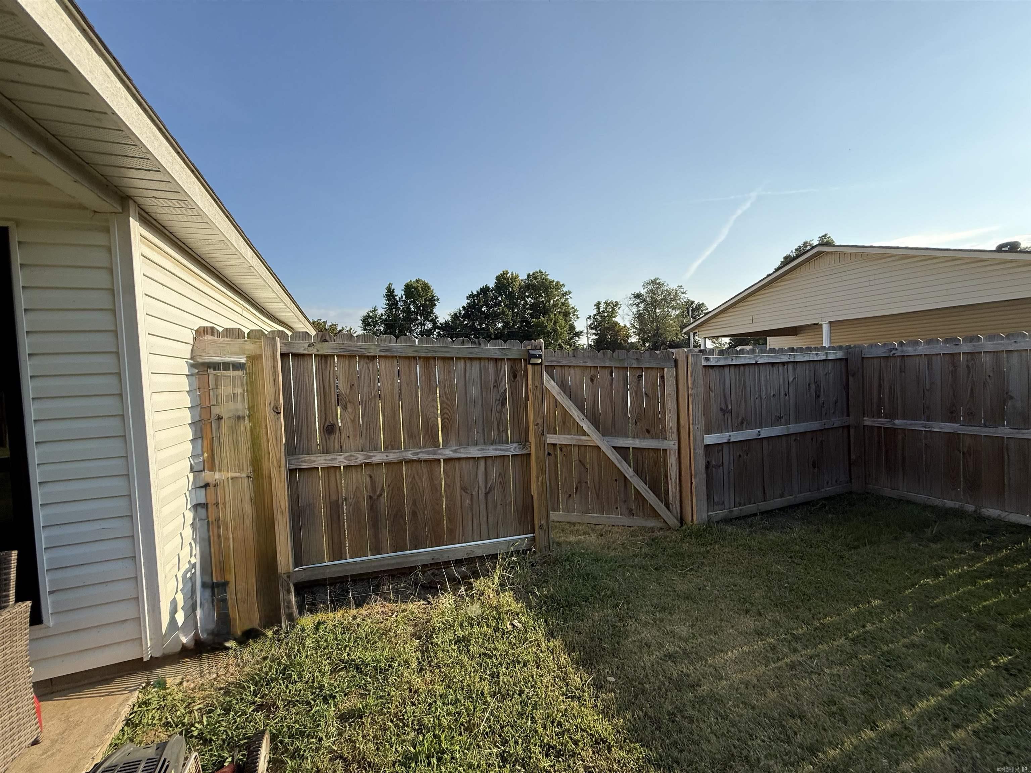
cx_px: 516
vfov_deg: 85.7
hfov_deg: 102.1
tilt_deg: -1.2
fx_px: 417
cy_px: 386
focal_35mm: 14
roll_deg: +3.2
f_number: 2.2
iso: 50
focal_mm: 2.22
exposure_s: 1/1189
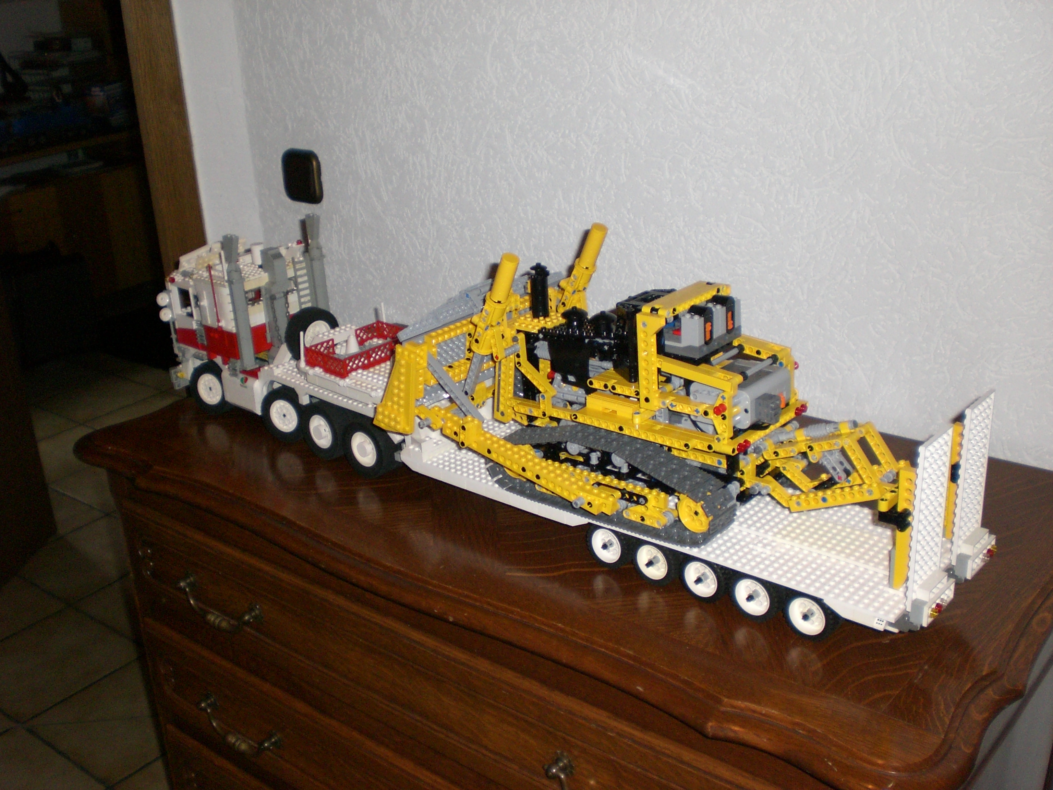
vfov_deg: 37.7
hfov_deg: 49.0
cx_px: 526
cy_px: 395
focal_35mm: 38
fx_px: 1156
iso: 200
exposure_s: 1/60
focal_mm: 6.3
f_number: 3.1
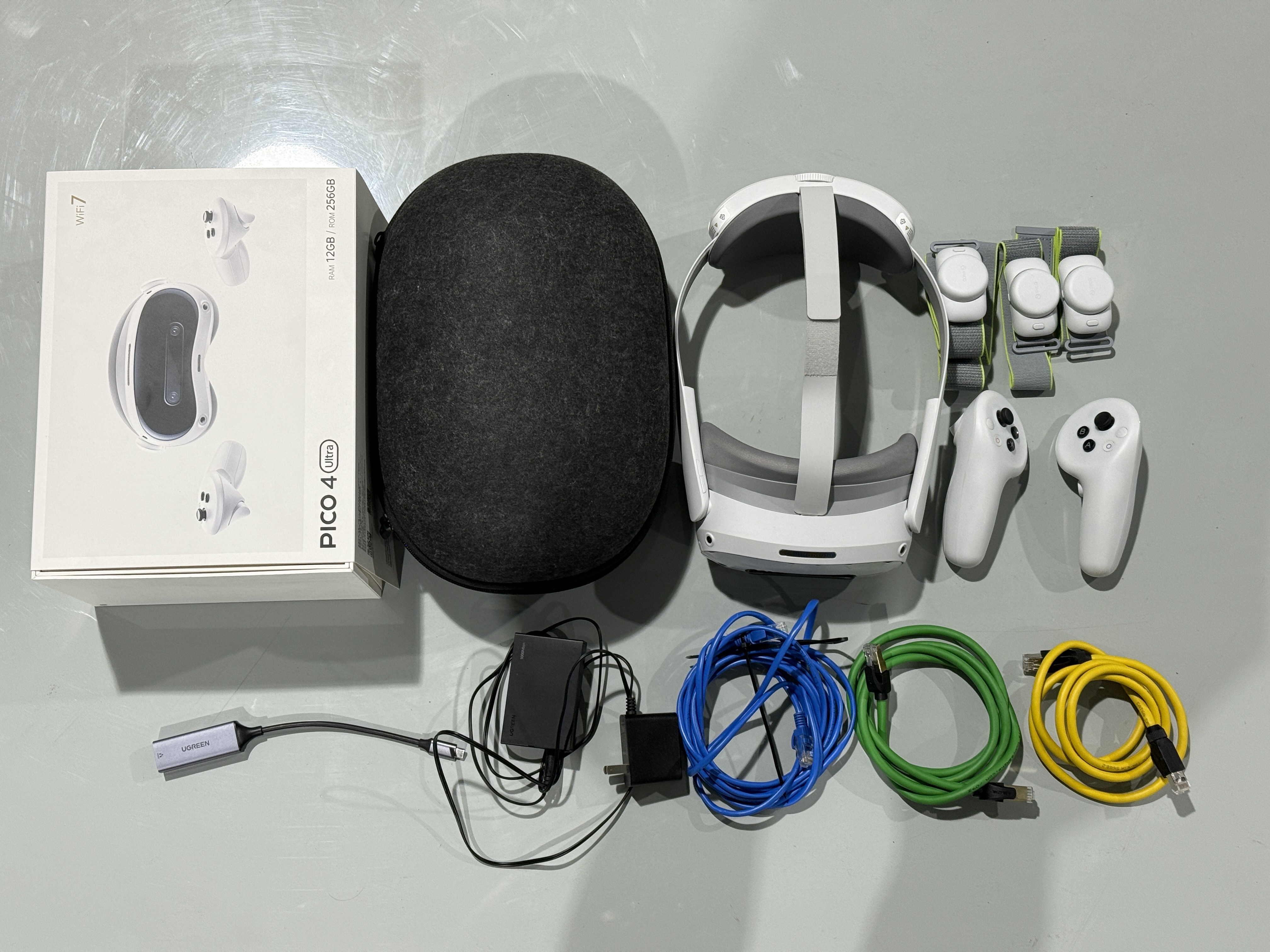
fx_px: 1761
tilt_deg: -78.3
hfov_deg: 39.7
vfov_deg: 30.3
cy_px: 476
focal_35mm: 48
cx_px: 635
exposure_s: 1/100
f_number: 1.78
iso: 80
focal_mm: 6.76
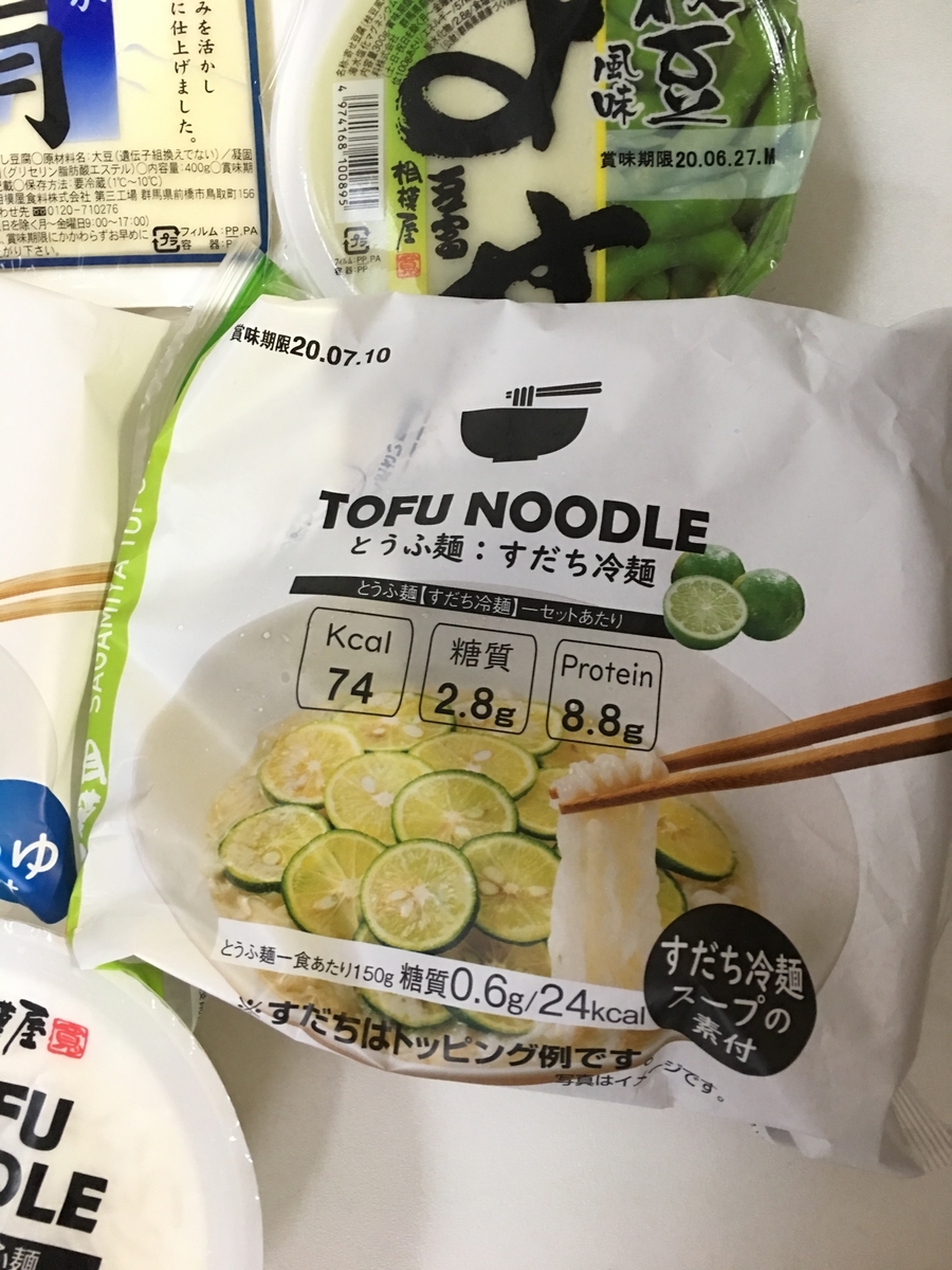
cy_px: 635
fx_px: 1063
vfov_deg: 61.7
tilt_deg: -79.9
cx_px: 476
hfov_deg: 48.2
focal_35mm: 29
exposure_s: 1/15
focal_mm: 4.15
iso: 100
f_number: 2.2
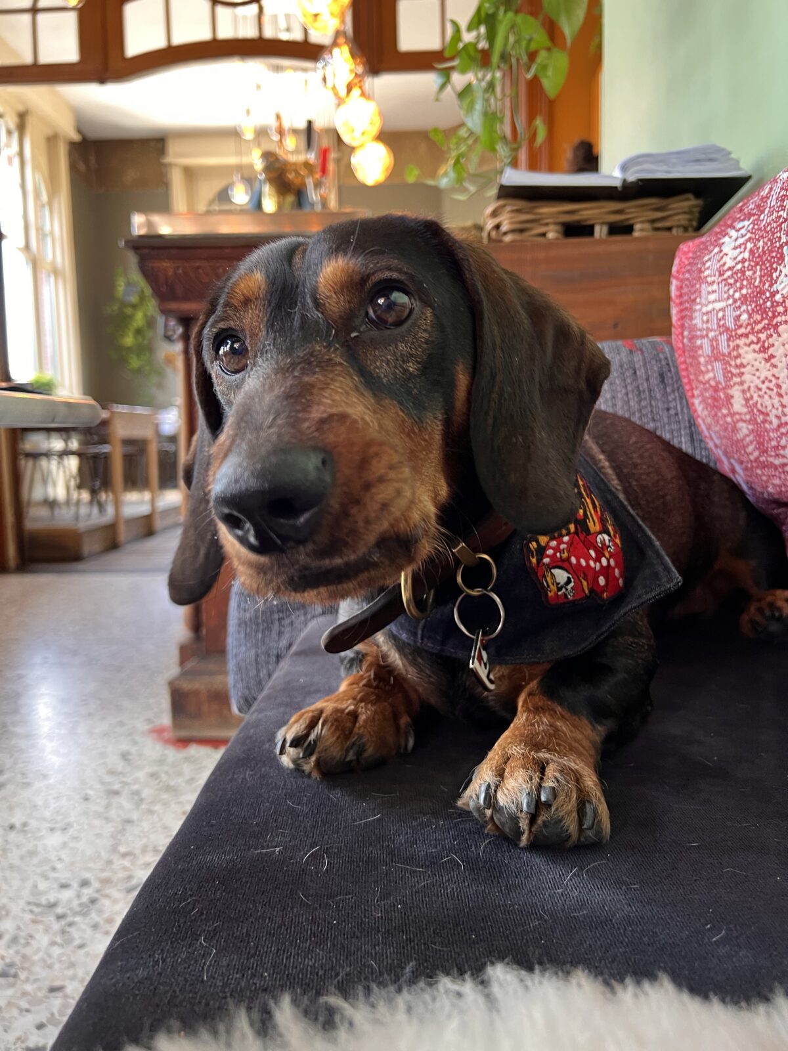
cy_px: 526
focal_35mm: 26
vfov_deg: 67.3
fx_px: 789
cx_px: 394
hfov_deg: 53.1
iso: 250
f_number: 1.5
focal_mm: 5.7
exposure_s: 1/50
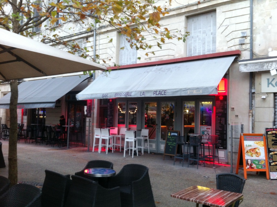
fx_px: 280
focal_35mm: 35
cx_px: 138
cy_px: 104
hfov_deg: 52.7
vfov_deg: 40.6
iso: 100
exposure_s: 1/15
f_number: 2.8
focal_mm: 3.85
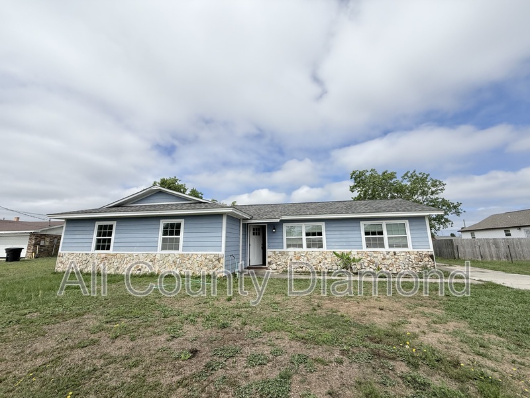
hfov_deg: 102.1
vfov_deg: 85.7
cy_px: 199
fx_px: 214
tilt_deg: +12.4
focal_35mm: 14
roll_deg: +0.3
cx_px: 265
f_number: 2.2
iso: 50
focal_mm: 2.22
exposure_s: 1/3891
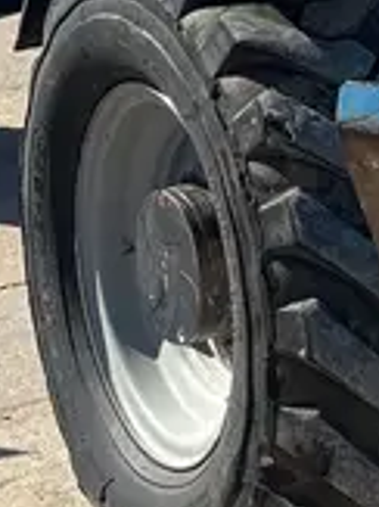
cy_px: -232
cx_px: 637
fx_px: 1710
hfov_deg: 11.9
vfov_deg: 15.6
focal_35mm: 117
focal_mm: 5.96
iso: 50
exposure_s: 1/2710
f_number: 1.6
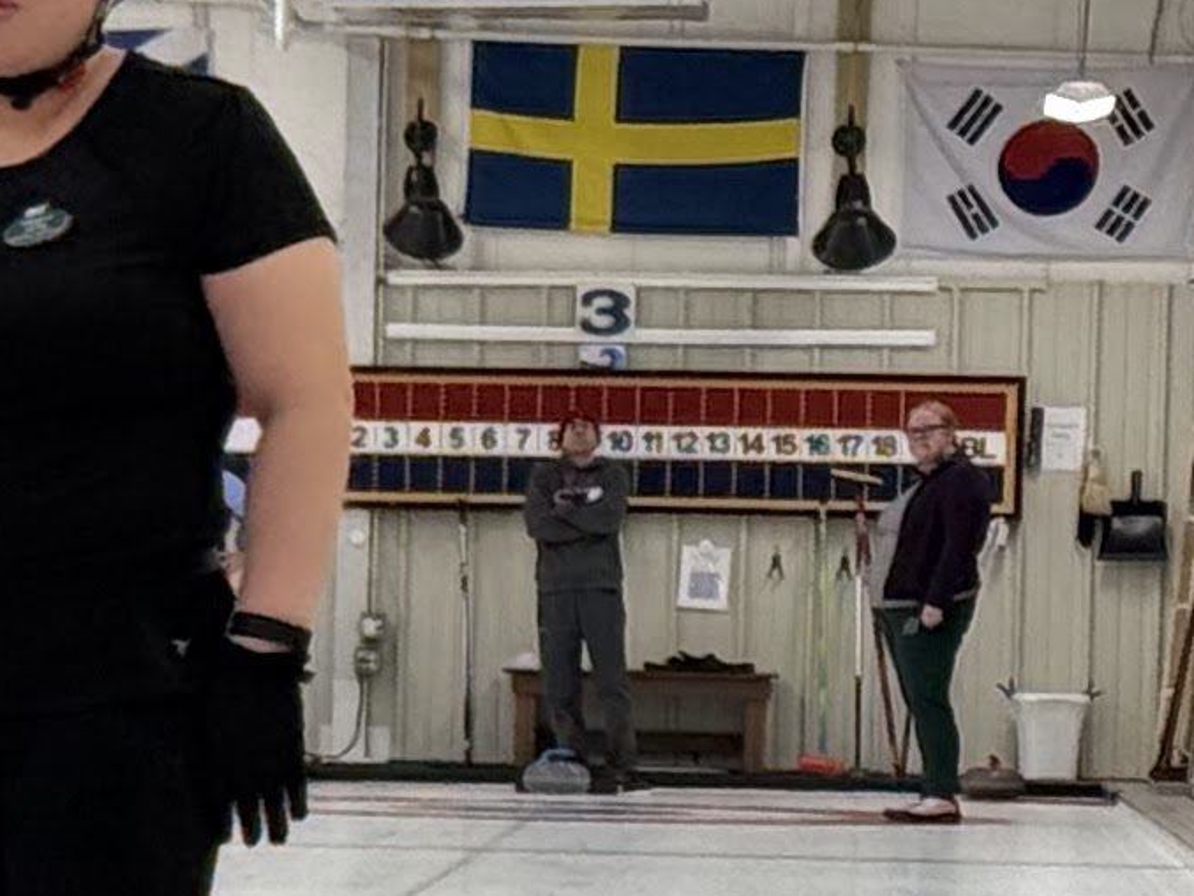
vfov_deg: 5.2
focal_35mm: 286
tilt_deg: -0.1
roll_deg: -1.2
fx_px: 9867
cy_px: 651
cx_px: -1444
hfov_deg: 6.6
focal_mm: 6.76
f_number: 1.78
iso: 100
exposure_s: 1/314
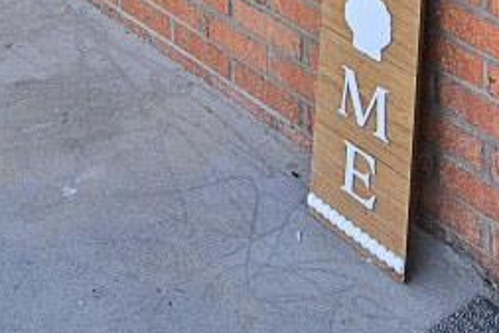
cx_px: 73
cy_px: -546
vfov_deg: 12.0
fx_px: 1151
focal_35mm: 83
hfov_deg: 23.9
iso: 200
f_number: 5
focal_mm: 14
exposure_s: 1/250
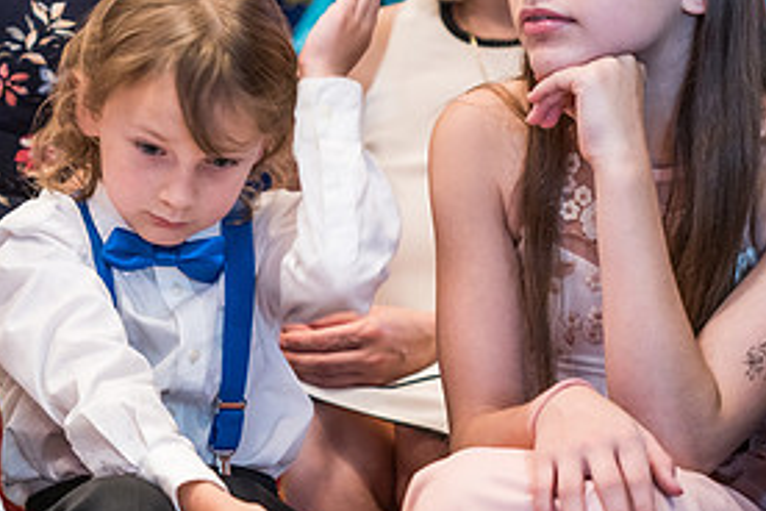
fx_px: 4468
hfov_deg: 9.8
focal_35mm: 210
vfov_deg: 6.5
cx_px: 175
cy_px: 243
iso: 1600
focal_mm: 100
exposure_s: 1/80
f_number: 2.8
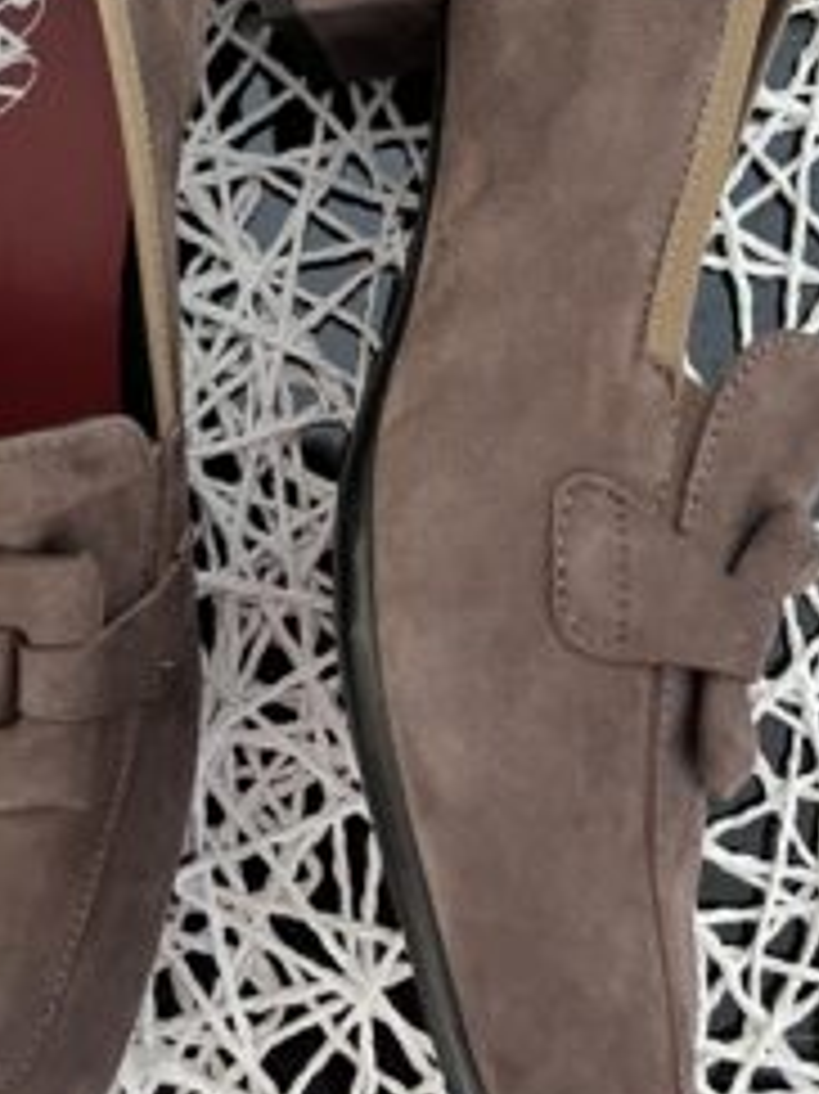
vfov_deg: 31.5
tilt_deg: -81.4
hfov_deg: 24.3
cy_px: 257
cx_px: 292
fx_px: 1894
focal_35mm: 60
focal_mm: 5.7
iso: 250
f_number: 1.5
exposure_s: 1/60
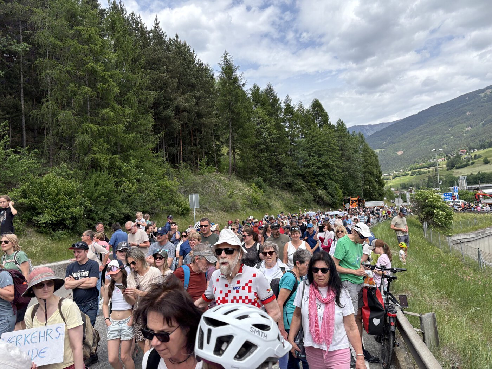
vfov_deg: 53.1
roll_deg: +5.6
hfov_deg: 67.3
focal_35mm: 26
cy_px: 184
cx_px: 246
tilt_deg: +1.9
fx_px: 370
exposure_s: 1/2364
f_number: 1.6
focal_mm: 5.96
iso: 50
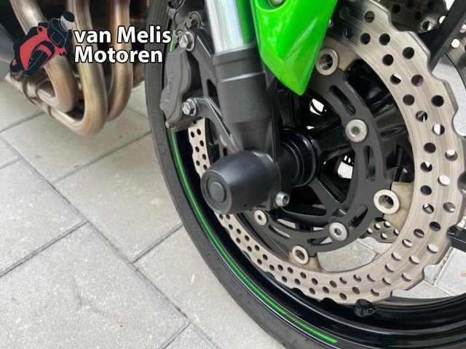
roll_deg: +0.7
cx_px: 233
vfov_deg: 53.1
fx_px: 350
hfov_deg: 67.3
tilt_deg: -39.0
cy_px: 174
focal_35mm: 26
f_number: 1.6
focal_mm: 5.1
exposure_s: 1/133
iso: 32
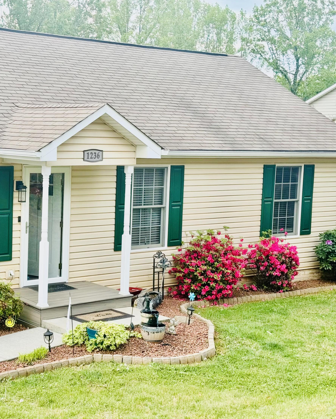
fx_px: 783
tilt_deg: -6.2
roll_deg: -1.3
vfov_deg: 30.0
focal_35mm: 63
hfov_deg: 23.9
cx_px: 69
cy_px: 209
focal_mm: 6.76
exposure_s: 1/1152
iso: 64
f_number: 1.78
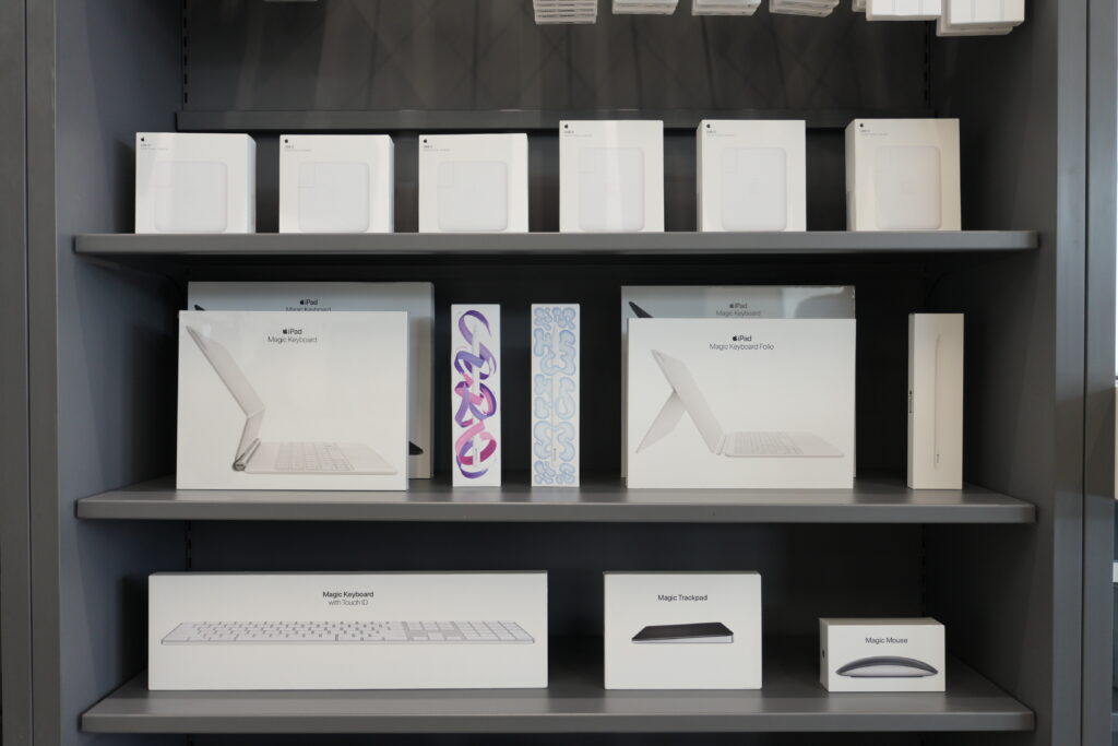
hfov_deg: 63.7
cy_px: 373
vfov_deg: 45.0
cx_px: 559
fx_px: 901
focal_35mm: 29
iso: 800
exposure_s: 1/200
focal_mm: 29
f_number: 4
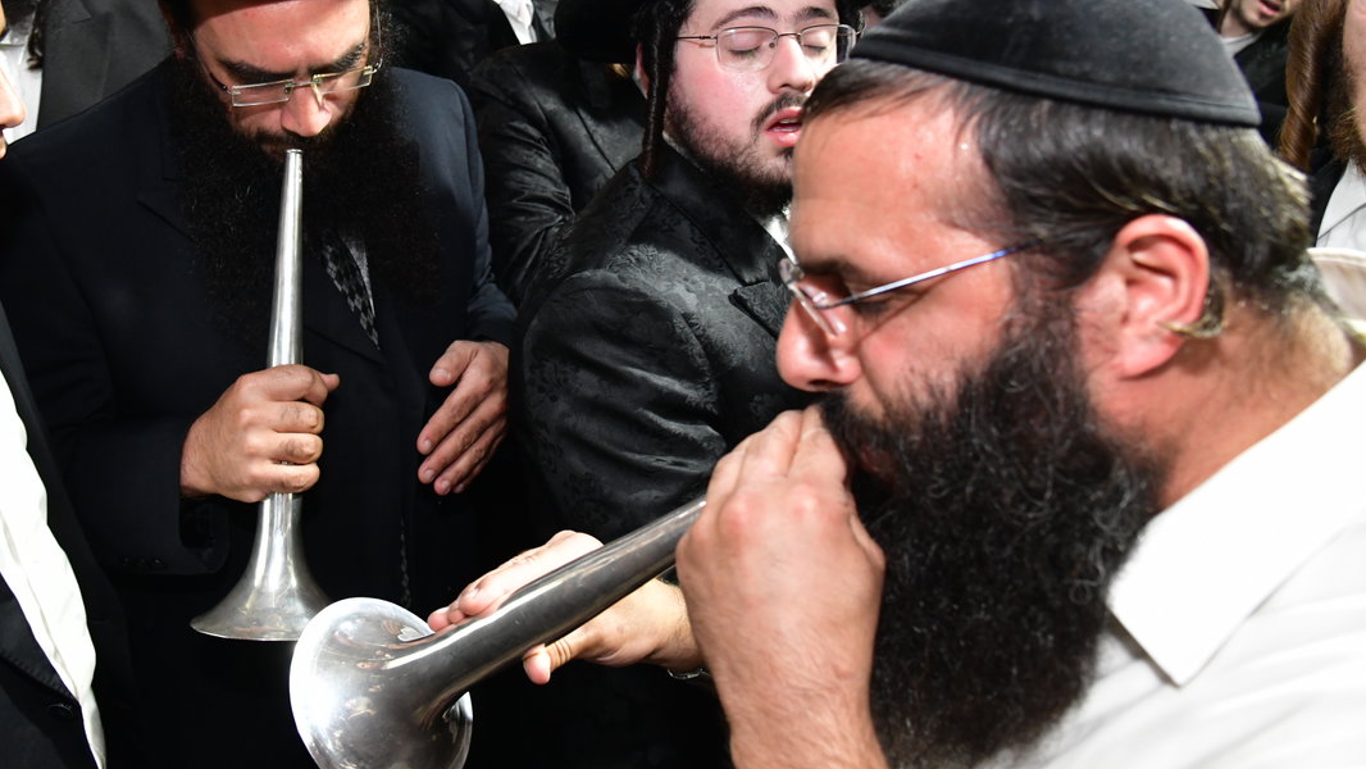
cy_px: 220
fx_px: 1195
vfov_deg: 35.1
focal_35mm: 33
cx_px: 497
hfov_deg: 58.6
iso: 2500
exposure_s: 1/100
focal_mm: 24
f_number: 5.6
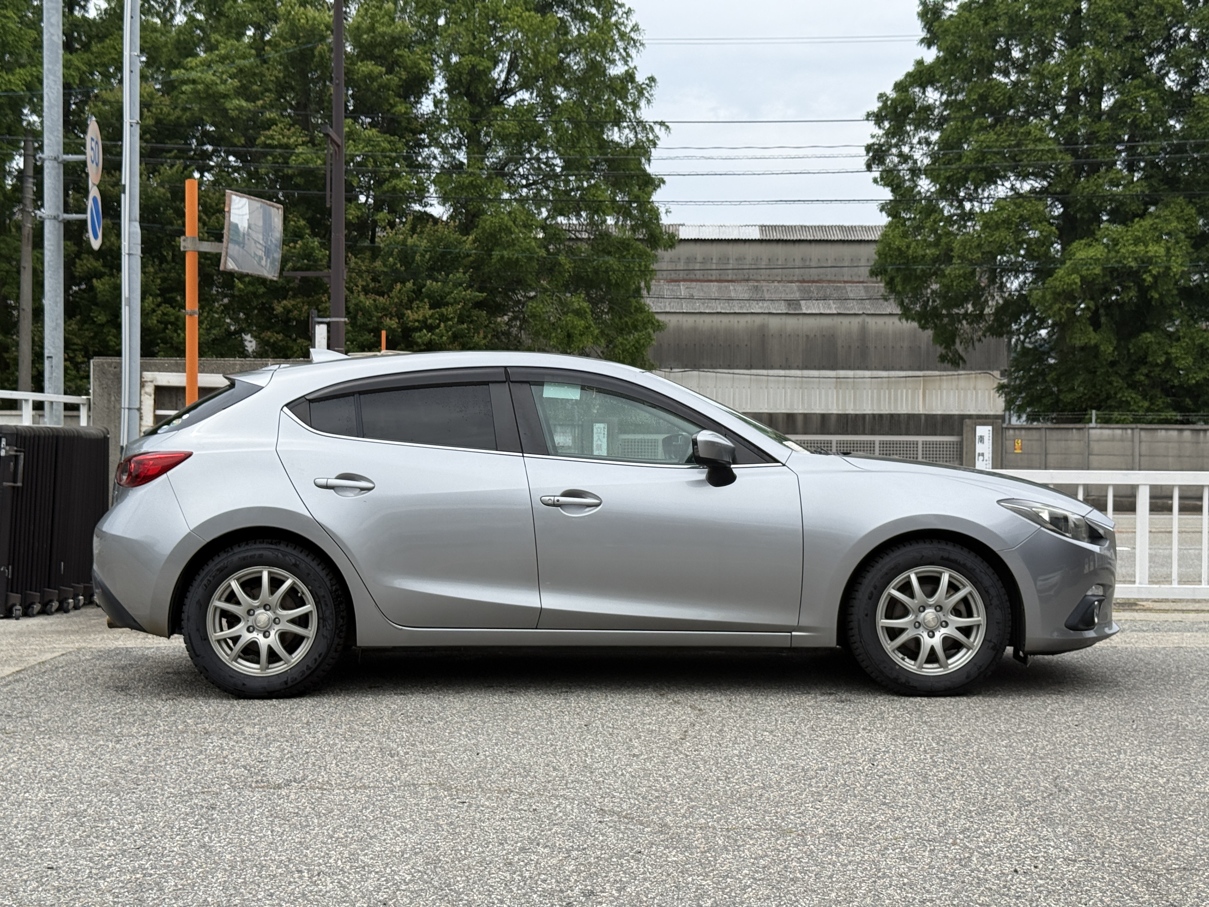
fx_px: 1676
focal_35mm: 48
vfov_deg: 30.3
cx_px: 604
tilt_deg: -0.1
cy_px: 454
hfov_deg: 39.7
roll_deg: -0.6
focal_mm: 6.76
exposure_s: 1/3096
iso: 80
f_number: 1.78
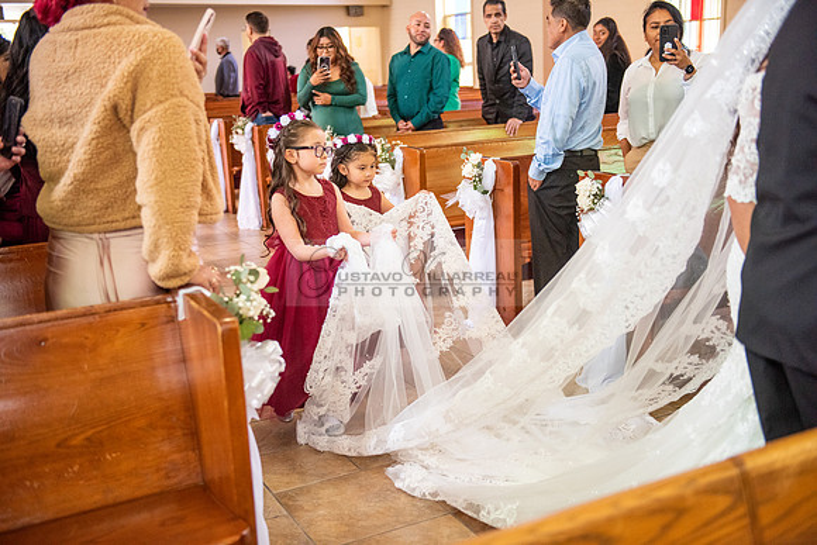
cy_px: 272
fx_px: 953
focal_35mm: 42
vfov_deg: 31.9
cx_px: 408
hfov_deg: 46.4
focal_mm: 42
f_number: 2.8
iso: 2000
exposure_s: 1/250
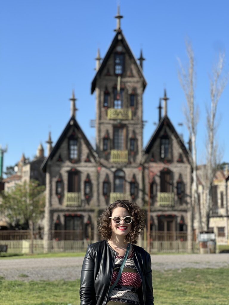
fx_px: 679
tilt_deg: +8.5
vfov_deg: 25.3
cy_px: 152
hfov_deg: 19.1
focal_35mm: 77
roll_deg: +0.3
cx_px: 114
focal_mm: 9
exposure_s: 1/440
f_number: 2.8
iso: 32
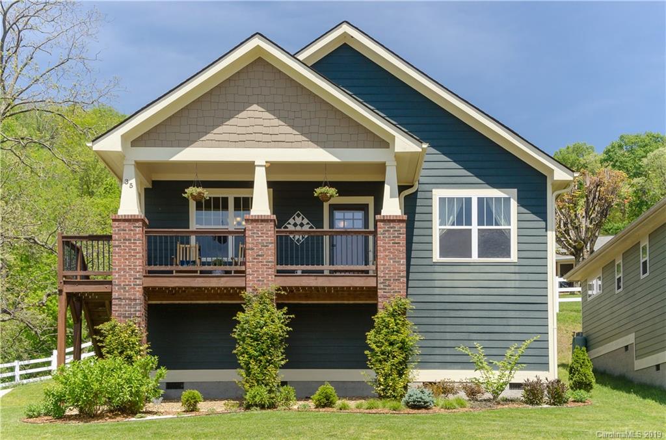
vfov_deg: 25.6
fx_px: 969
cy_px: 220
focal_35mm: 52
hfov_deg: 37.9
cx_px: 333
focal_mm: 35
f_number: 9
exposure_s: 1/500
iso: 400
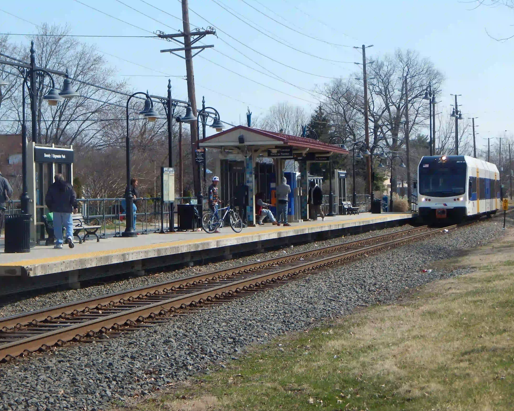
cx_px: 254
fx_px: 1354
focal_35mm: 89
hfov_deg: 21.5
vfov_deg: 17.3
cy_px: 205
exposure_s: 1/800
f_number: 4.3
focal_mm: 15.3
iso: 125
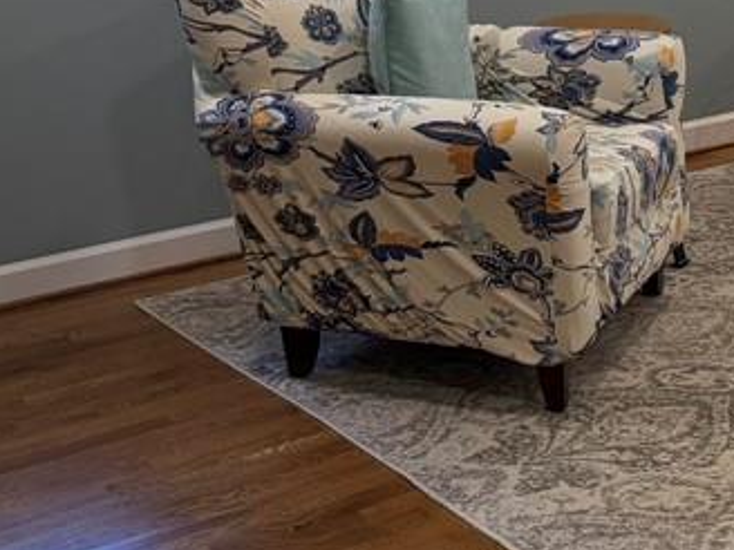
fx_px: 1590
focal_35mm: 75
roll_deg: +2.0
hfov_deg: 25.3
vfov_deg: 19.6
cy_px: 170
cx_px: 640
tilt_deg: -16.1
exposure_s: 1/120
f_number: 1.78
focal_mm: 6.76
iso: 250
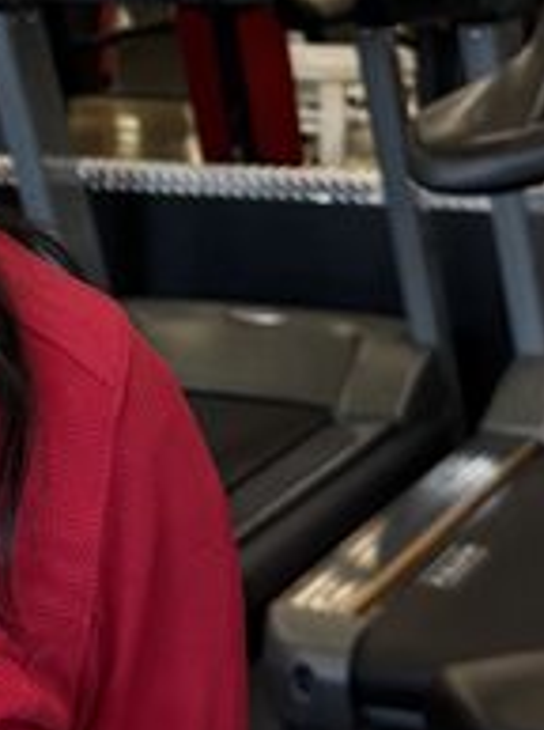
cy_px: -199
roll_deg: +1.2
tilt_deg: -0.2
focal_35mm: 133
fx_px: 2796
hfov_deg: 10.7
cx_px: -295
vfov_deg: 14.3
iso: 80
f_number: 1.78
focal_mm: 6.76
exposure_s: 1/66
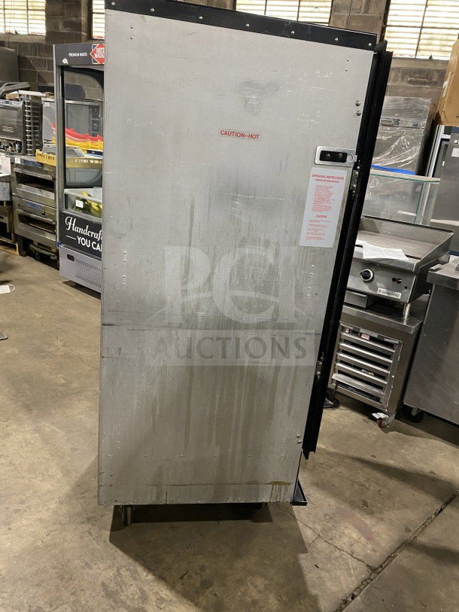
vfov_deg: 67.3
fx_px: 460
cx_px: 230
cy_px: 306
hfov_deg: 53.1
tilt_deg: -16.4
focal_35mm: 26
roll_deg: -8.0
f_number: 1.8
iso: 250
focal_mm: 4.25
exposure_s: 1/60
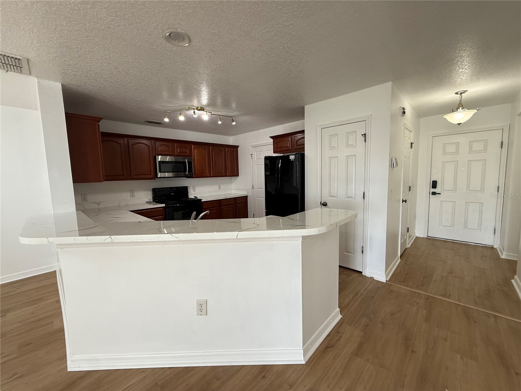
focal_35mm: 14
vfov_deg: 85.7
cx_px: 260
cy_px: 196
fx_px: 211
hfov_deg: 102.1
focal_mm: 2.22
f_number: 2.2
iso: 160
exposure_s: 1/120
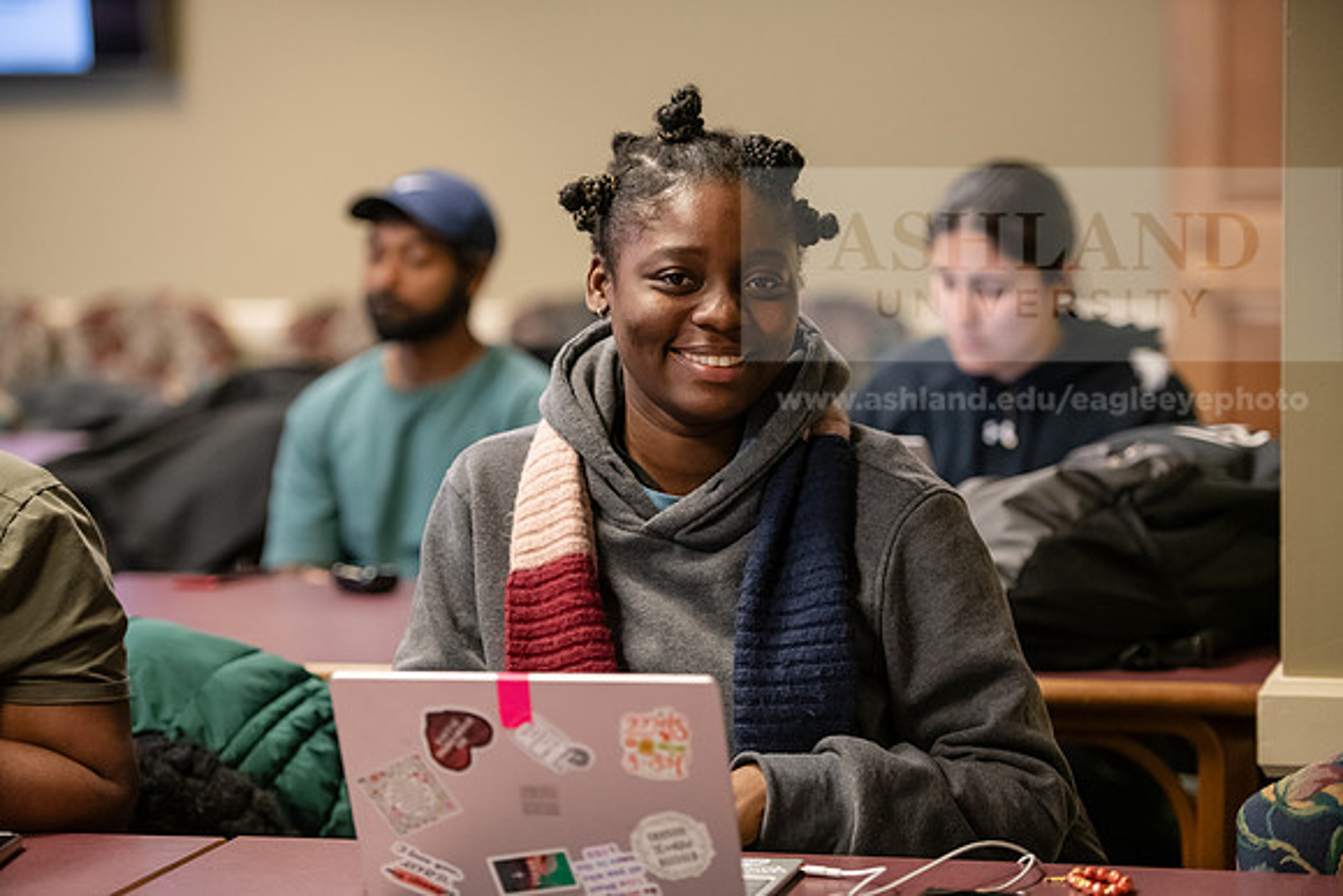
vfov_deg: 12.5
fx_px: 4104
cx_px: 672
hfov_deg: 18.6
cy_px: 448
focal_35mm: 110
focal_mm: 110
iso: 2500
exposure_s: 1/200
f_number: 2.8
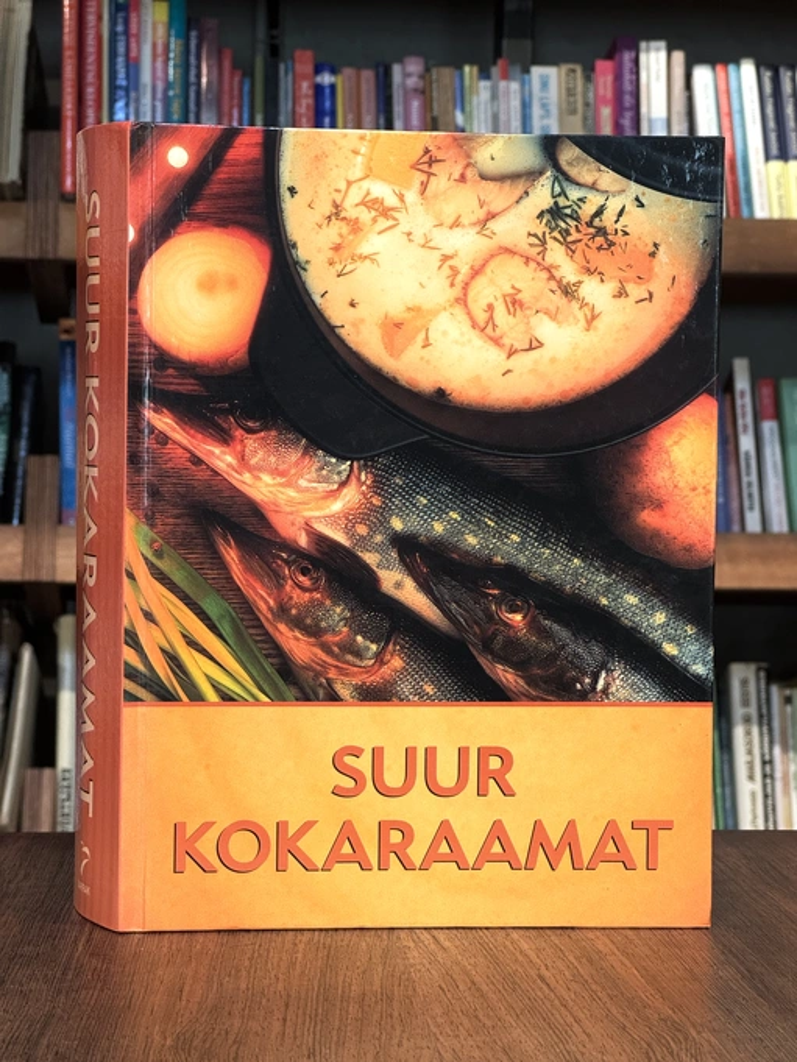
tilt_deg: -2.8
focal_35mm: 77
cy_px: 531
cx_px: 398
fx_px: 2363
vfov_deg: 25.3
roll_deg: -1.6
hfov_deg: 19.1
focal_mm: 9
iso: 250
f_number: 2.8
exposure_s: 1/97
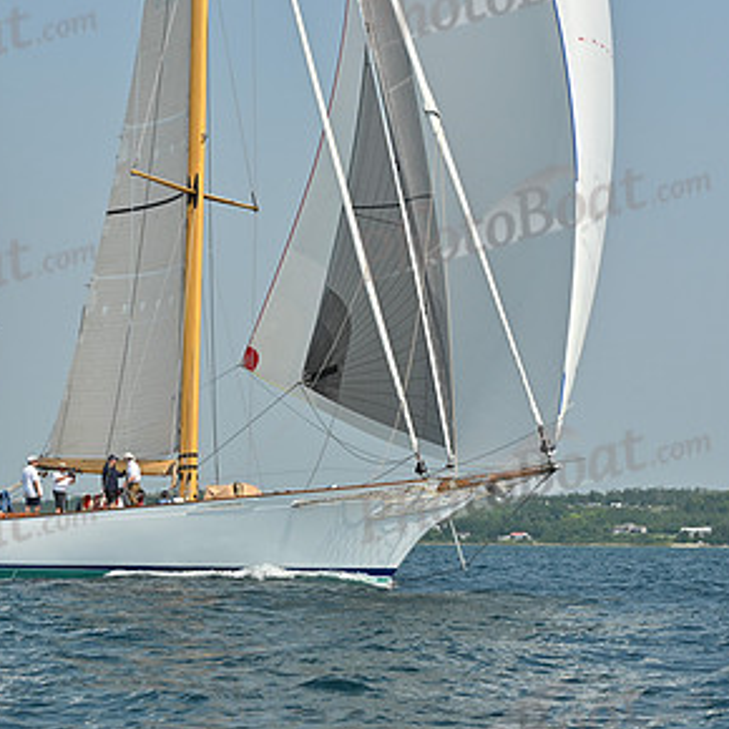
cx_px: 229
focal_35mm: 119
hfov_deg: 14.6
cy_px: 383
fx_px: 2835
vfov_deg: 14.7
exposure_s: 1/800
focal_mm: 70
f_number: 11
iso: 320
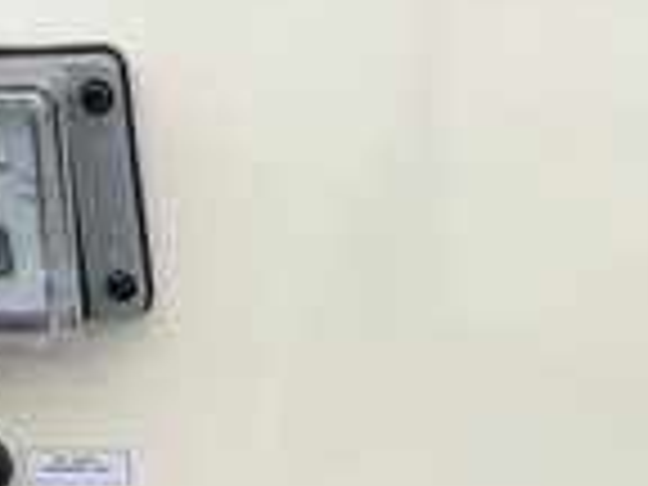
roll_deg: +4.2
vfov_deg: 16.1
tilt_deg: -34.0
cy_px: 657
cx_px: 216
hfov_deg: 22.7
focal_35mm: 86
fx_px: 1610
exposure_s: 1/741
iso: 25
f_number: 2.4
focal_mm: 3.3
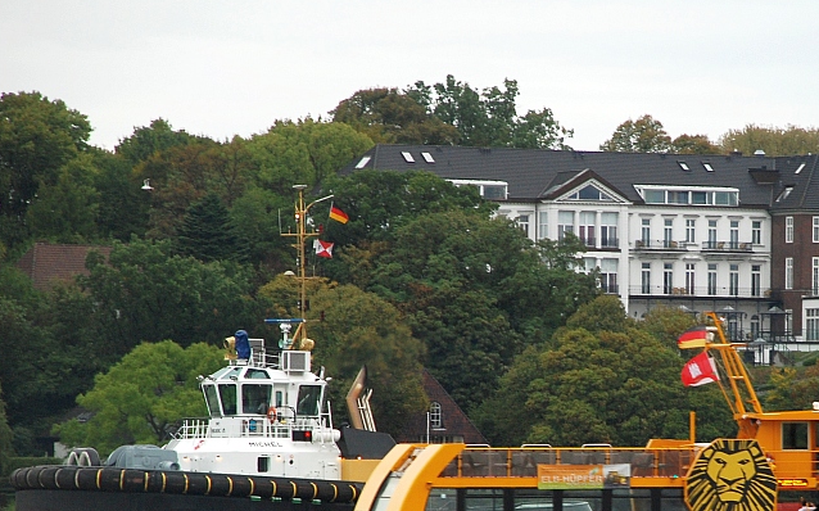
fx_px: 7402
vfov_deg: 4.0
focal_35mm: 332
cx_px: 602
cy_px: 381
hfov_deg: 6.3
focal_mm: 135
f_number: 5.6
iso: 320
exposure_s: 1/125
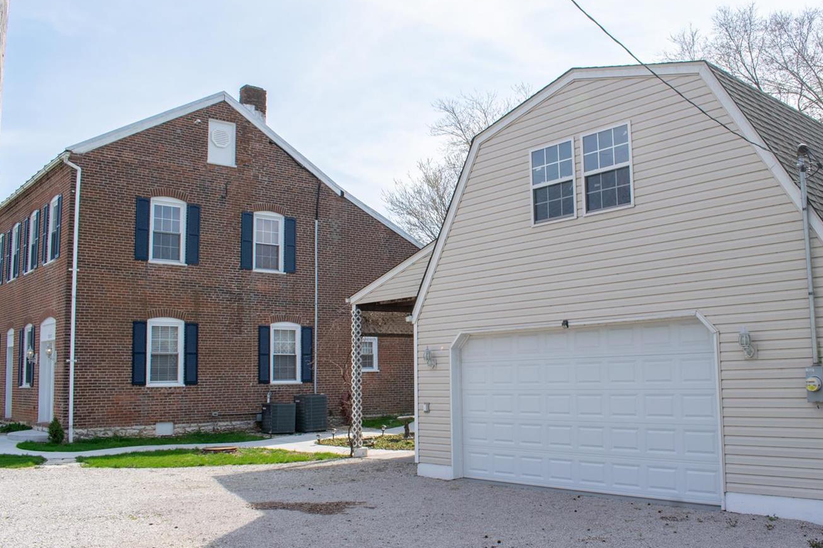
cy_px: 287
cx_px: 473
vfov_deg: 30.5
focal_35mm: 44
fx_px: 1006
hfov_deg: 44.4
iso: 200
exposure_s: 1/60
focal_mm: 24
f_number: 4
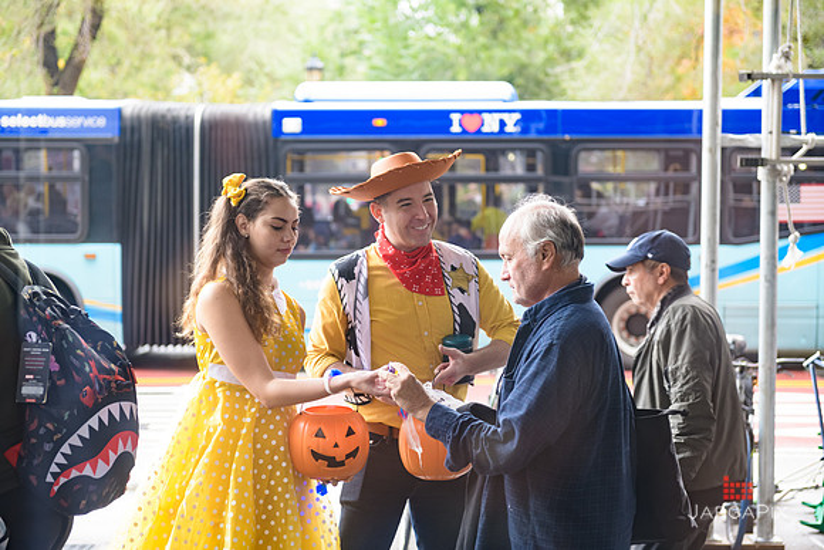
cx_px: 412
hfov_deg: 30.5
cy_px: 275
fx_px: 1511
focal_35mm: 66
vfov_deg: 20.6
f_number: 3.2
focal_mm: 66
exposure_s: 1/125
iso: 800
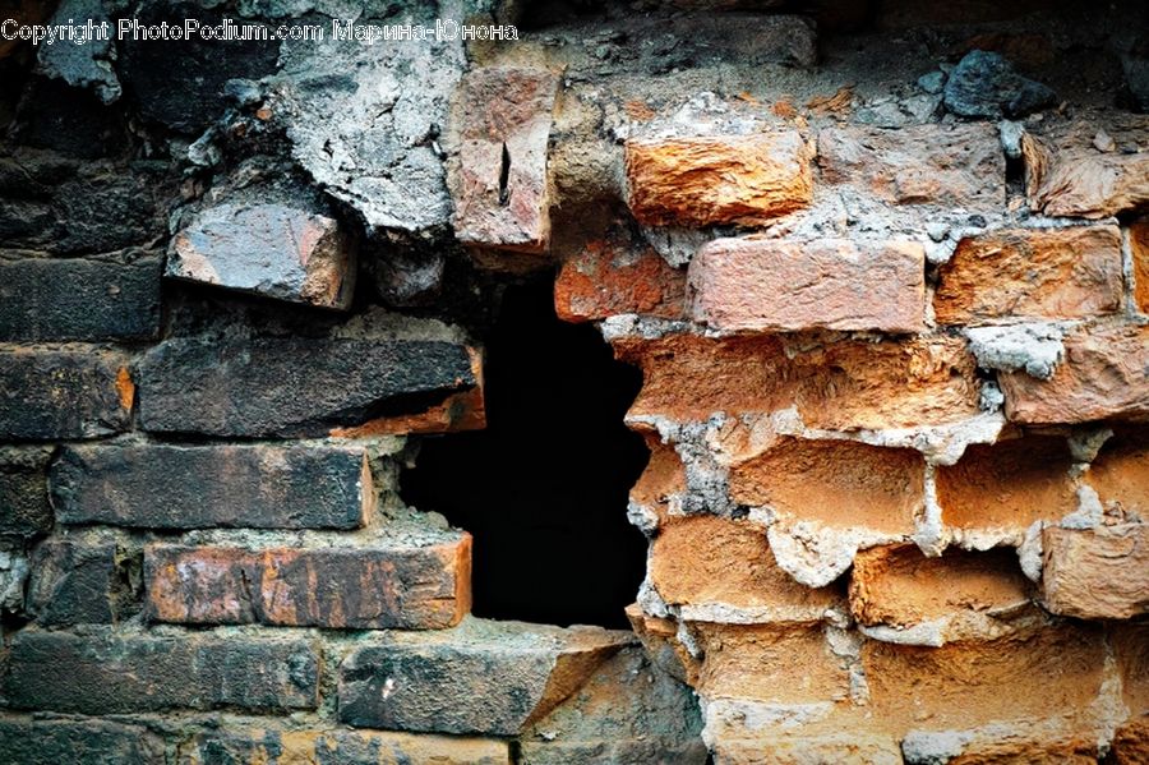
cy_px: 382
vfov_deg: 18.2
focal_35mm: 75
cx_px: 574
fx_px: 2392
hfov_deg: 27.0
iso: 400
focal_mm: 50
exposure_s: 1/50
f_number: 2.8
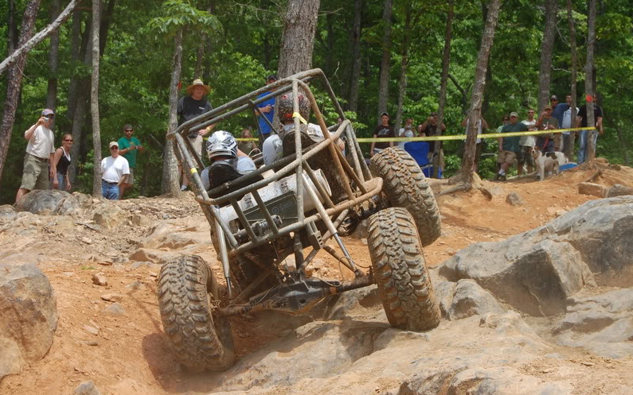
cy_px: 190
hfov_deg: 24.5
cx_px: 316
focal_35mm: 85
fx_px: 1458
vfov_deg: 15.5
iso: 200
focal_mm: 55
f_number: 8
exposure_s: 1/250
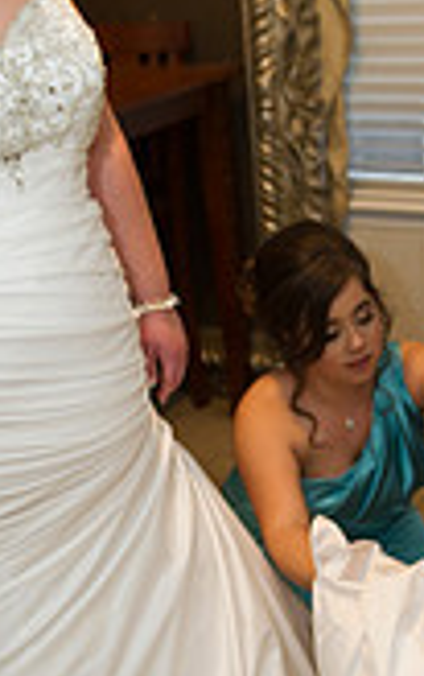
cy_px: 453
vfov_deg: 30.4
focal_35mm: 67
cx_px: 245
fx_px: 1234
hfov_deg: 19.5
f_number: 2.8
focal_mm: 24
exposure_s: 1/60
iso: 640
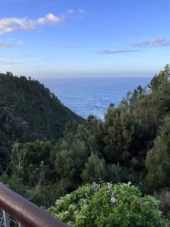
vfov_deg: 67.3
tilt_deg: -12.2
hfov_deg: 53.1
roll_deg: -0.3
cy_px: 114
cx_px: 85
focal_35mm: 26
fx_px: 170
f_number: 1.6
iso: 50
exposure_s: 1/772
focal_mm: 5.1
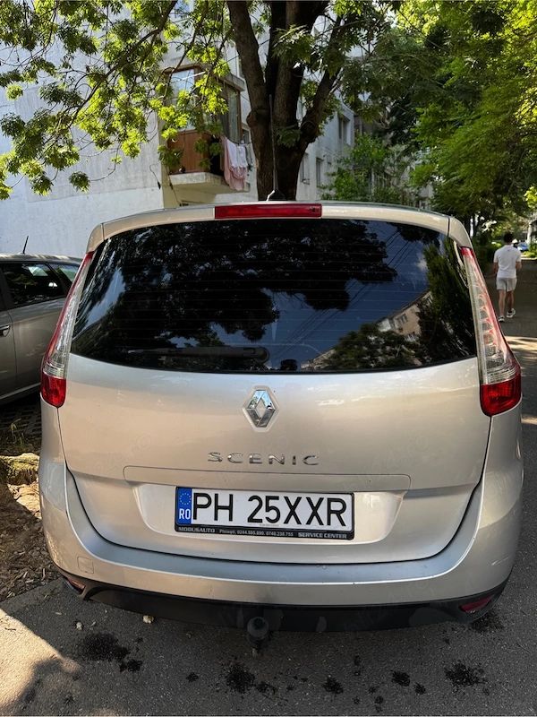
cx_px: 268
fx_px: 496
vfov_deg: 71.6
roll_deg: +2.3
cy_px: 358
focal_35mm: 24
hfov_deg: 56.8
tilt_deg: -10.0
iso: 80
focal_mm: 6.76
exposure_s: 1/539
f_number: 1.78
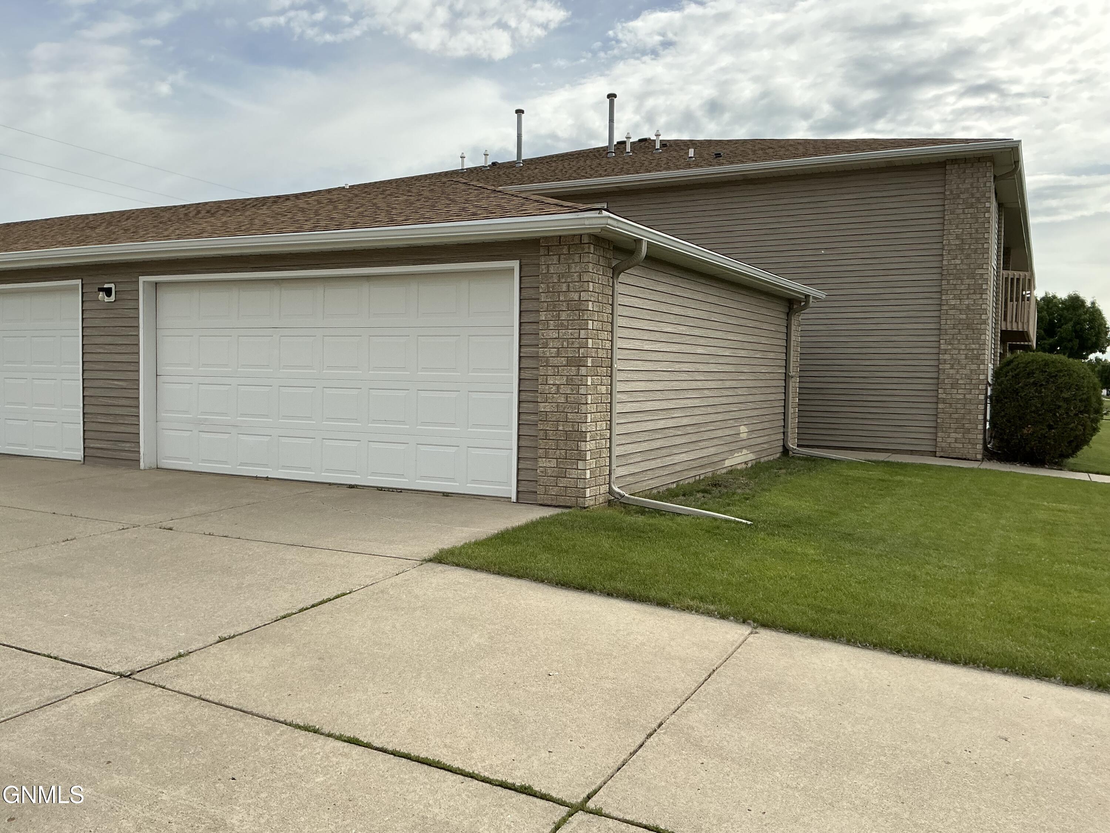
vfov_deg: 49.7
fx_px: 898
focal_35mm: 28
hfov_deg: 63.4
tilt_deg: -1.9
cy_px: 416
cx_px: 555
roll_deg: +0.6
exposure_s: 1/2141
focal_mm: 3
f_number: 1.8
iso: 25
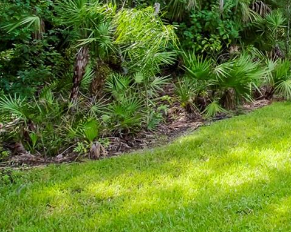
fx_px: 405
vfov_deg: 30.2
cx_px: 374
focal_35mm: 47
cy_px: 8
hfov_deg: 31.1
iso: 800
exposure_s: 1/125
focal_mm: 10
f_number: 11
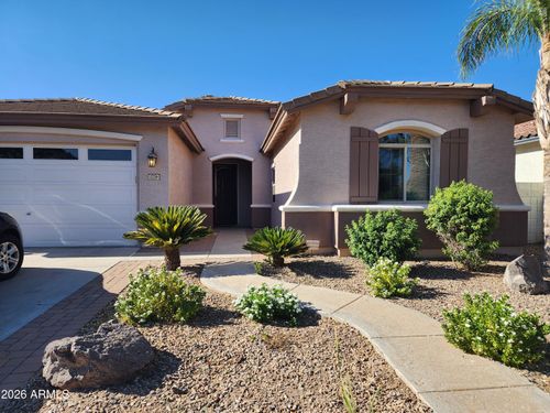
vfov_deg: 58.9
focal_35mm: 23
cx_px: 275
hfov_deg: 73.9
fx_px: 365
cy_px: 206
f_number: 1.8
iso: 12
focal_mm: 6.4
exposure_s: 1/677
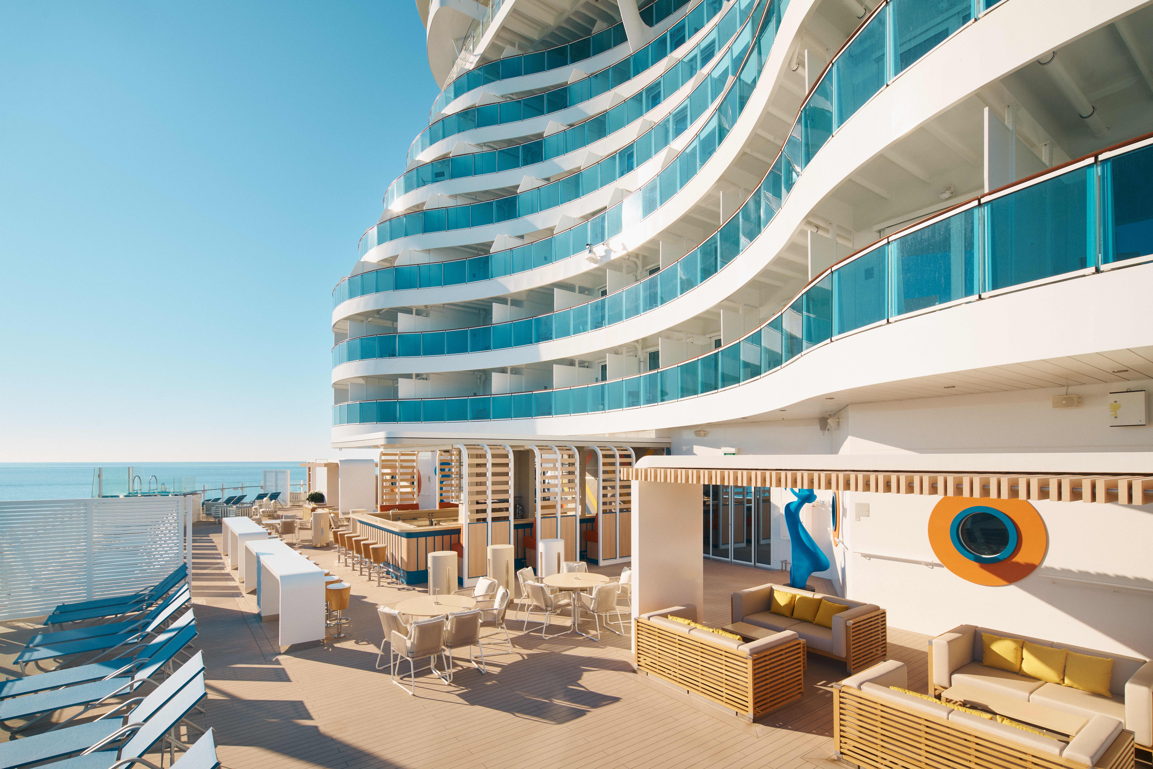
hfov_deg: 93.3
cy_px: 384
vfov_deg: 70.4
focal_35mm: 17
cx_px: 576
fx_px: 544
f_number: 11
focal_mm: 17
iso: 50
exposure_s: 1/80
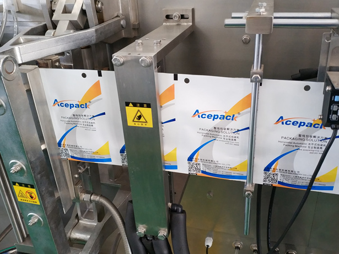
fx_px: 382
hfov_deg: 47.9
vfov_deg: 36.8
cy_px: 121
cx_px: 174
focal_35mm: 39
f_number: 2
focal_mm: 4.5
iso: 383
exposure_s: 1/25
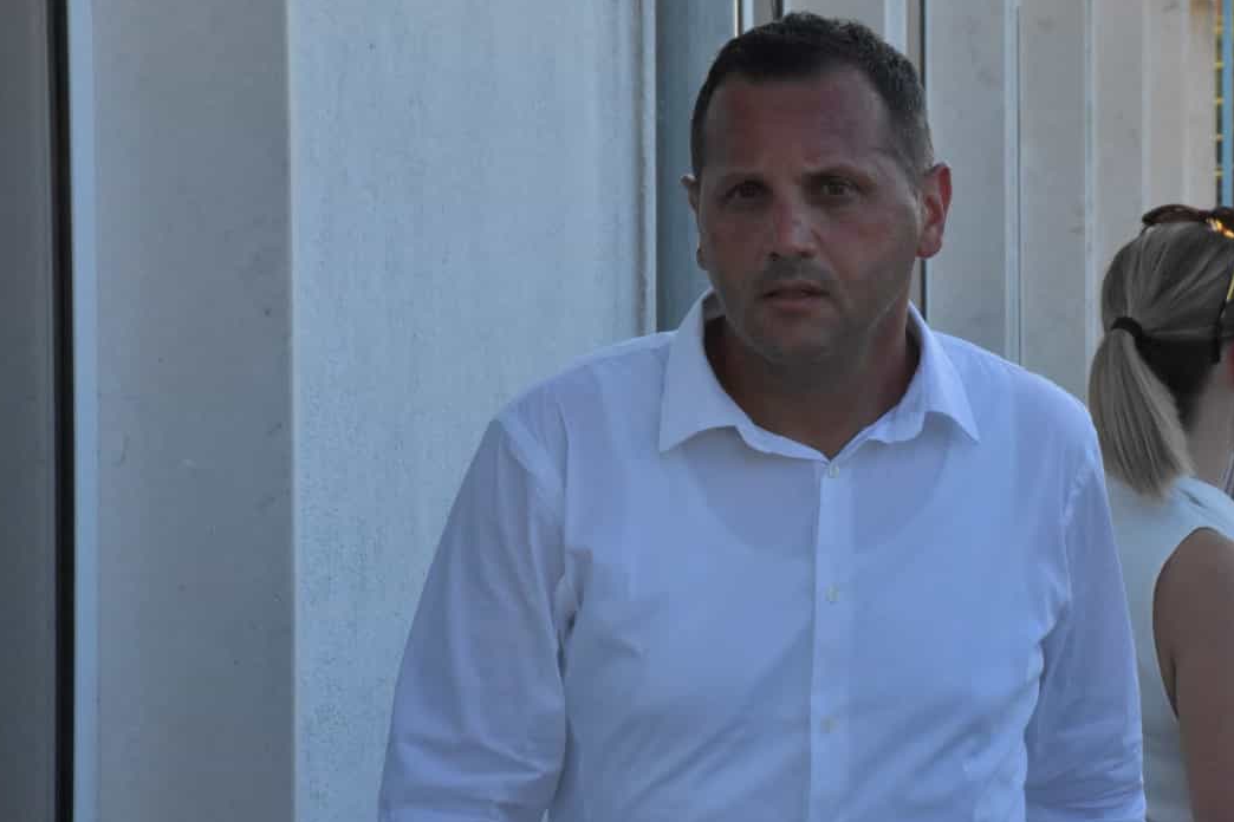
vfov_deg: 8.4
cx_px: 870
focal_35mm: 163
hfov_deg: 12.6
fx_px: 5587
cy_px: 426
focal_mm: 70
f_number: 16
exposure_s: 1/1000
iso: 3200
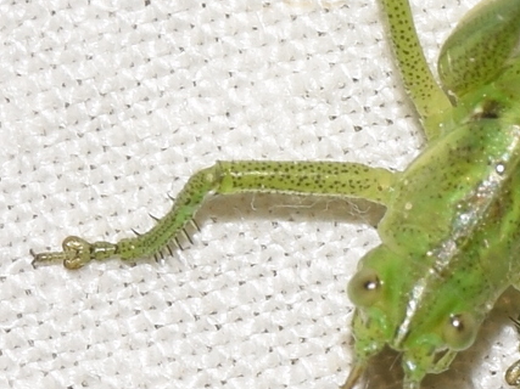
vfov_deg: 3.3
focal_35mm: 453
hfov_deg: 4.4
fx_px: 6803
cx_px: 466
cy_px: 113
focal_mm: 140
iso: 100
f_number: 13
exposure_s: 1/160
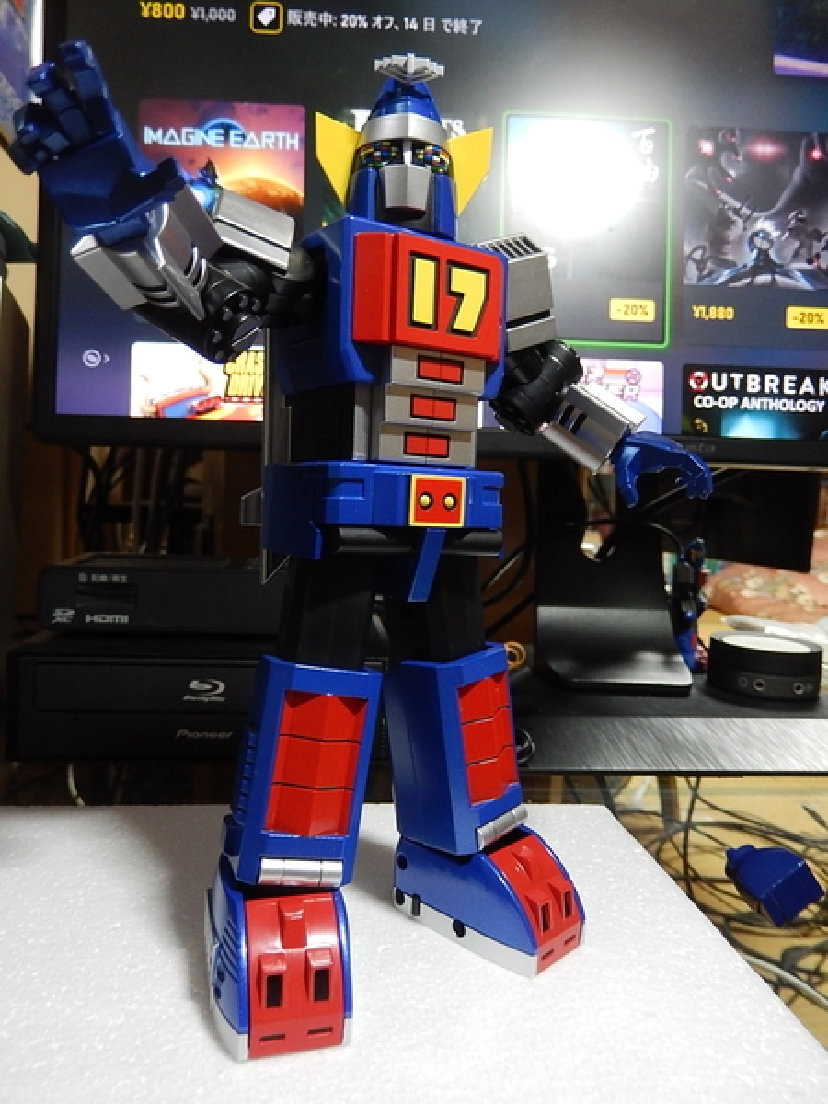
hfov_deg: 54.9
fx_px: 797
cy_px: 552
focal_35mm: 25
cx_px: 414
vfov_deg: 69.4
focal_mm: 4.5
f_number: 3.4
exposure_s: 1/13
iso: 400
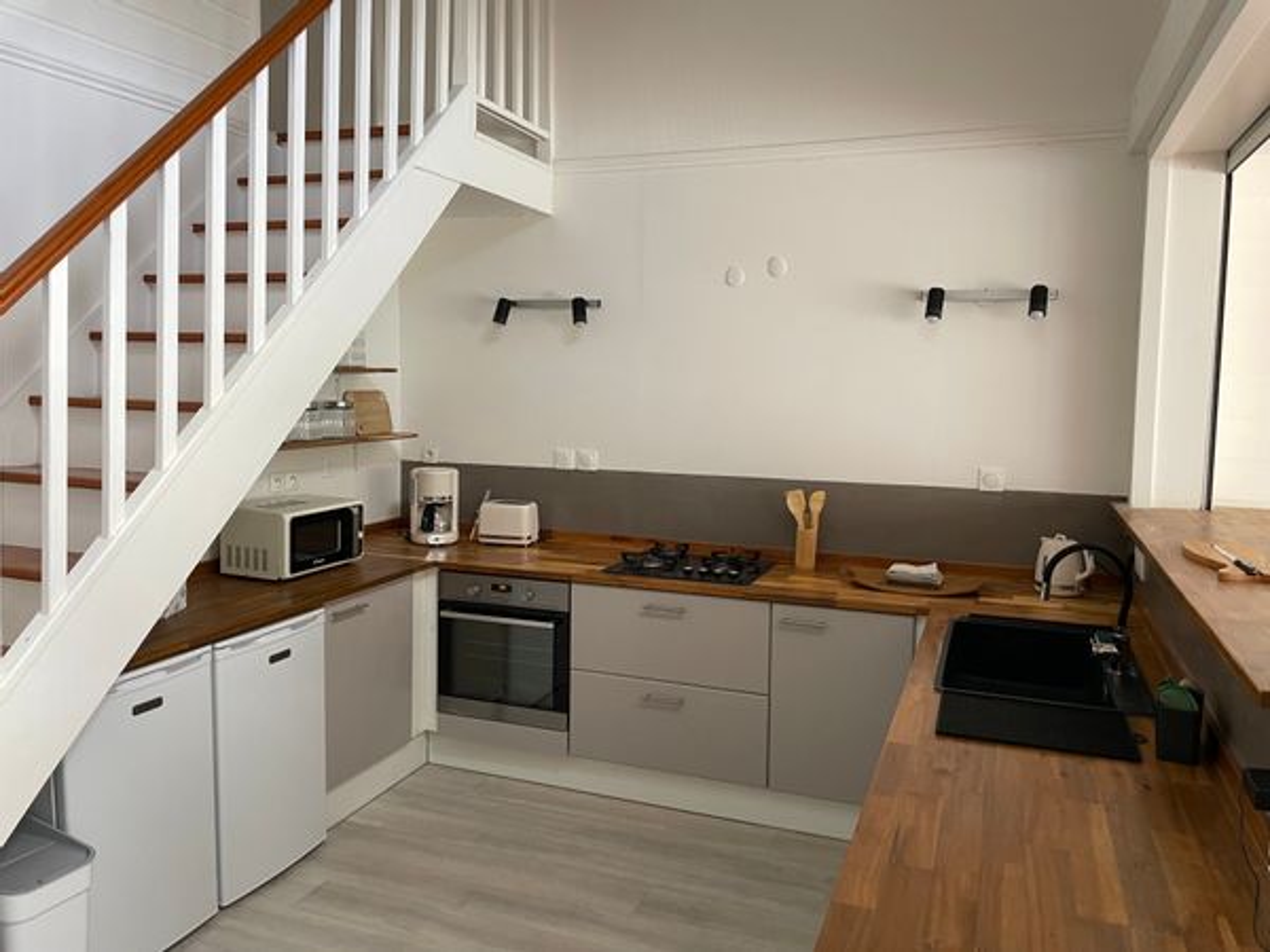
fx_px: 954
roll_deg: -0.6
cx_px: 635
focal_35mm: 26
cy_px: 476
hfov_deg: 67.3
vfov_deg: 53.1
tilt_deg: -5.2
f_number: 1.6
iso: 125
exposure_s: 1/88
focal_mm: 4.2
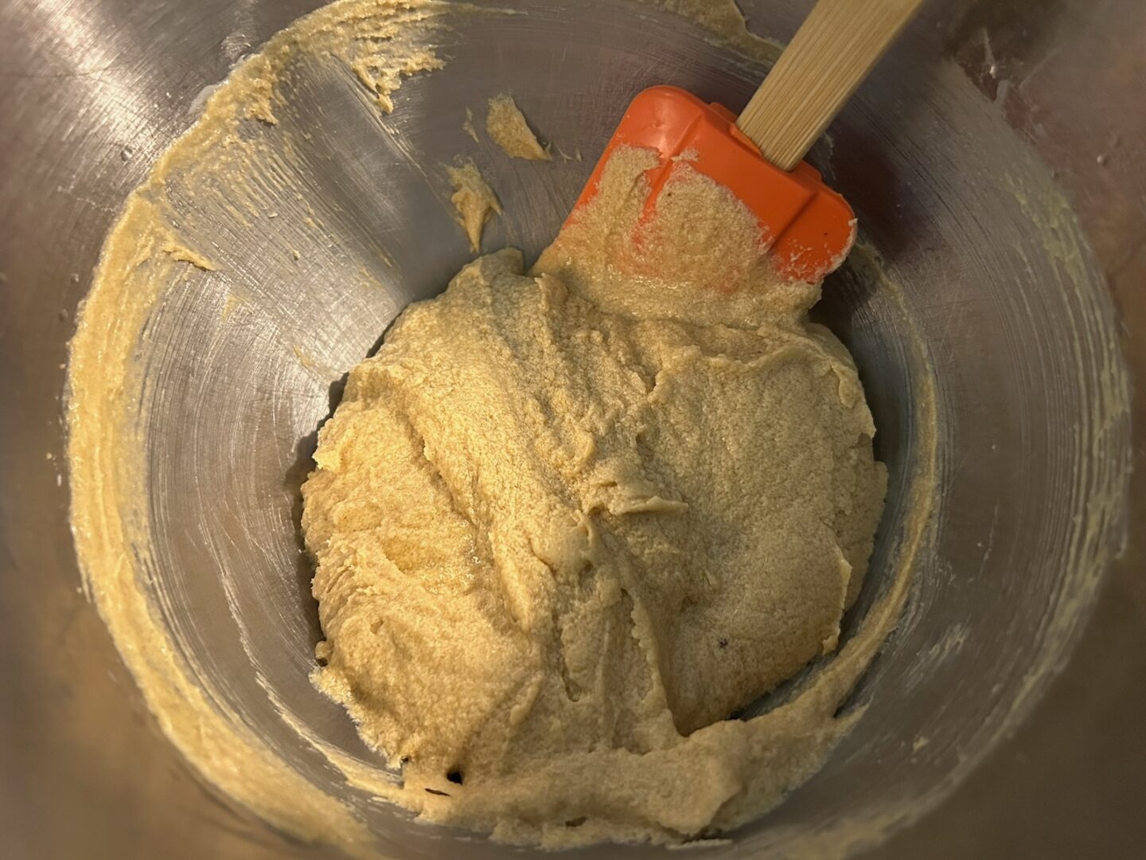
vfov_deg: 53.1
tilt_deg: -65.8
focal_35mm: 26
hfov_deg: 67.3
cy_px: 430
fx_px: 861
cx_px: 573
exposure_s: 1/60
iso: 500
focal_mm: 5.7
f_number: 1.5
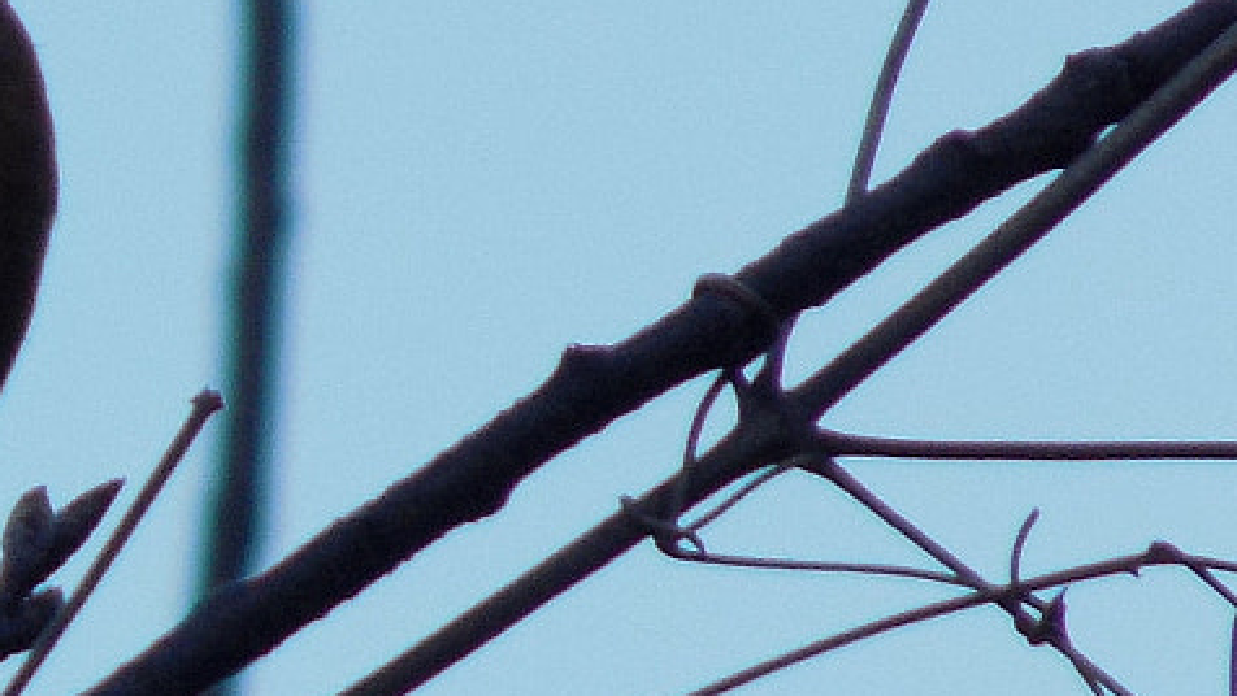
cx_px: -405
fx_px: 75720
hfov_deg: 0.9
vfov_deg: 0.5
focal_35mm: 2308
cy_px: 753
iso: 125
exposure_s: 1/125
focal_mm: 112
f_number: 5.9
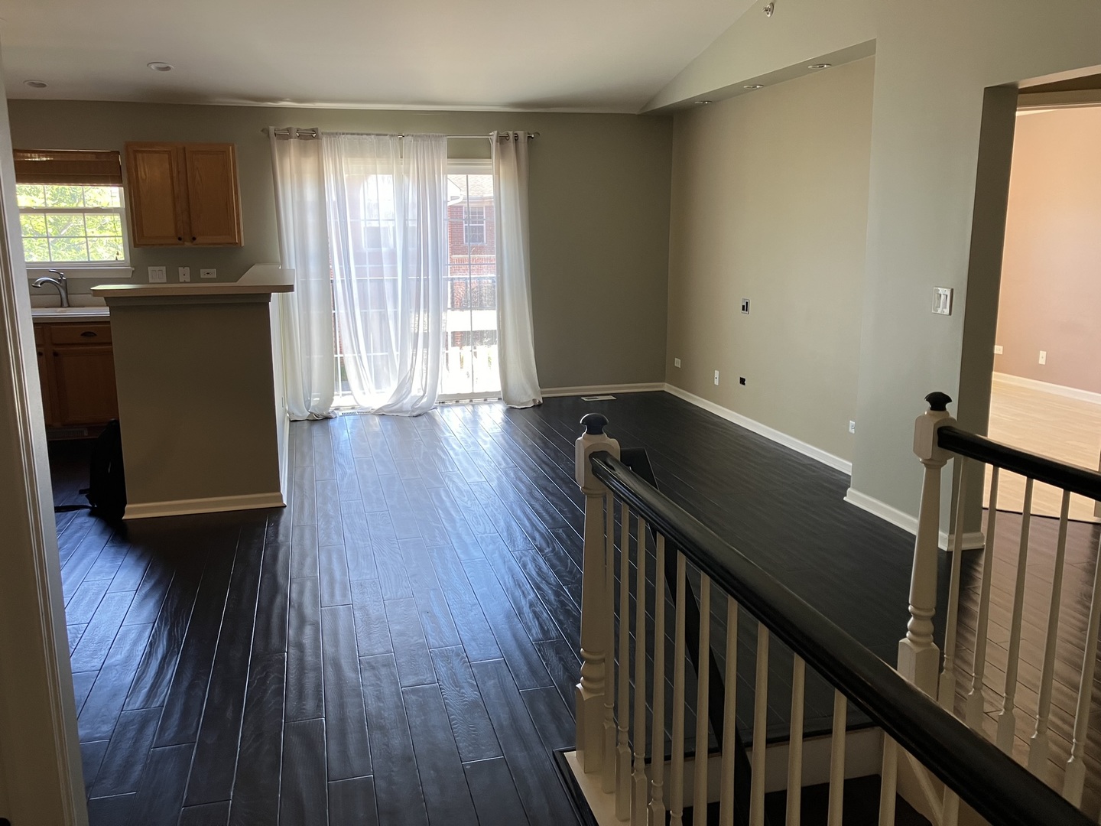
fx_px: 891
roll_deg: +0.3
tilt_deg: -10.2
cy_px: 413
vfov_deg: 49.7
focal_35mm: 28
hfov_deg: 63.4
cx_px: 550
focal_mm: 3.99
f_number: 1.8
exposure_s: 1/60
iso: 50
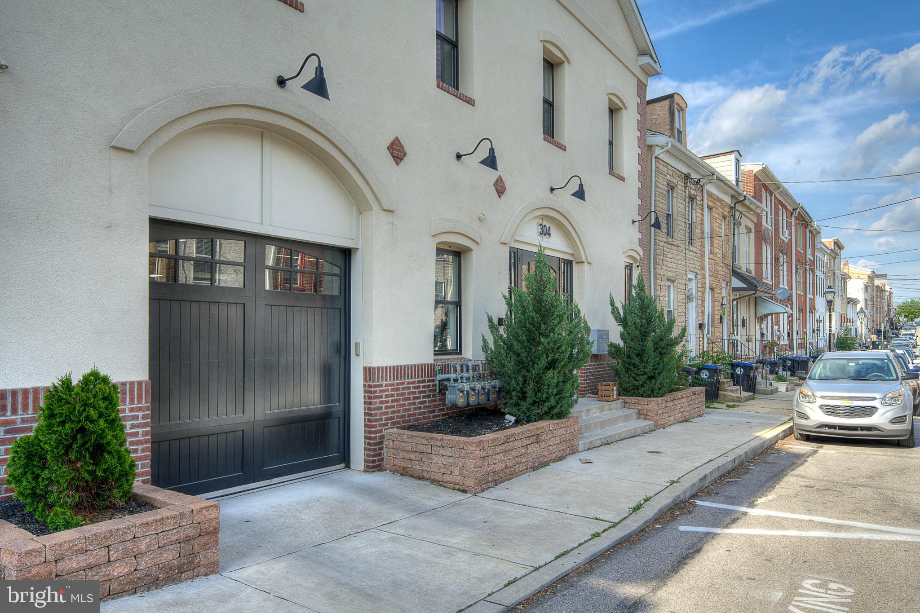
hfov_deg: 73.7
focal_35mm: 24
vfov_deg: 53.1
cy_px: 306
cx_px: 460
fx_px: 613
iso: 100
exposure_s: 1/125
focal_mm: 24
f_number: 8
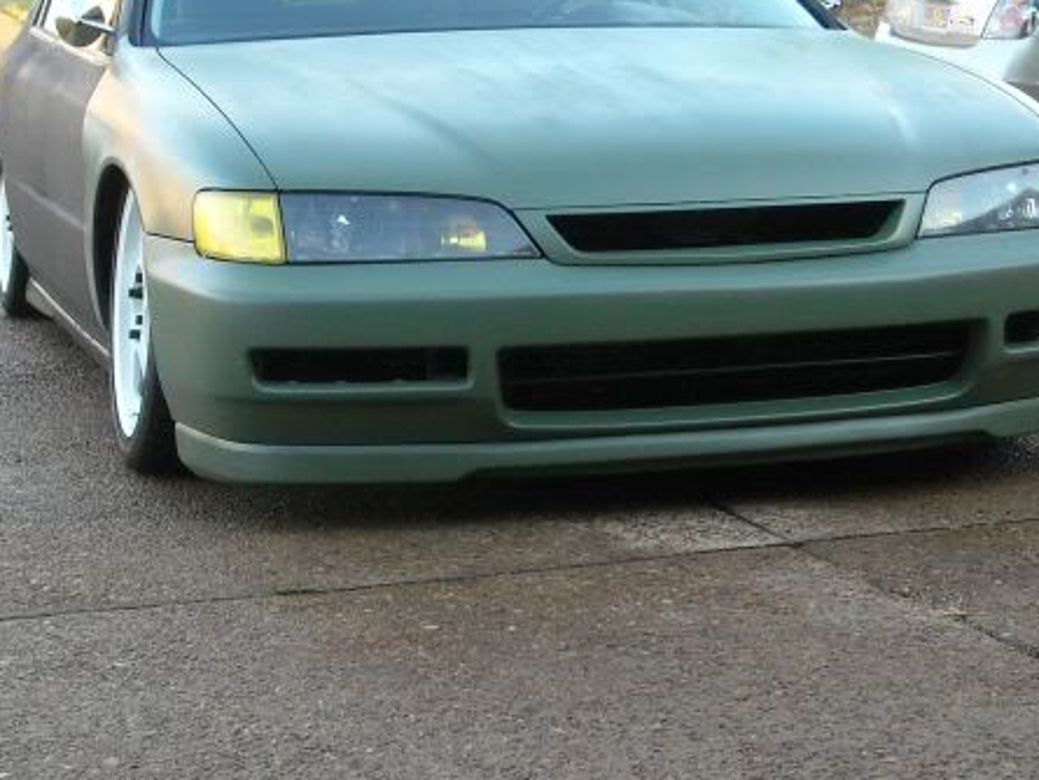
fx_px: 2642
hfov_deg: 22.2
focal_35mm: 88
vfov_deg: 16.7
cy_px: 222
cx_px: 514
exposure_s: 1/250
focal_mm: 7.92
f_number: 3.2
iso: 270
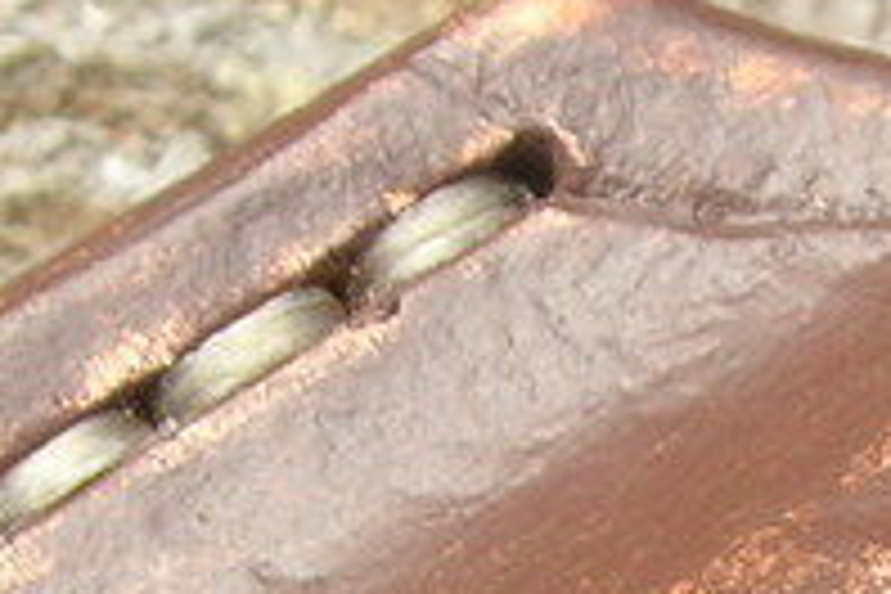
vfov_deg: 6.3
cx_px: 1321
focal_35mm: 213
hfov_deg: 9.4
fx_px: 5271
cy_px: 1076
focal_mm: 7.8
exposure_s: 1/100
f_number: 4.8
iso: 64
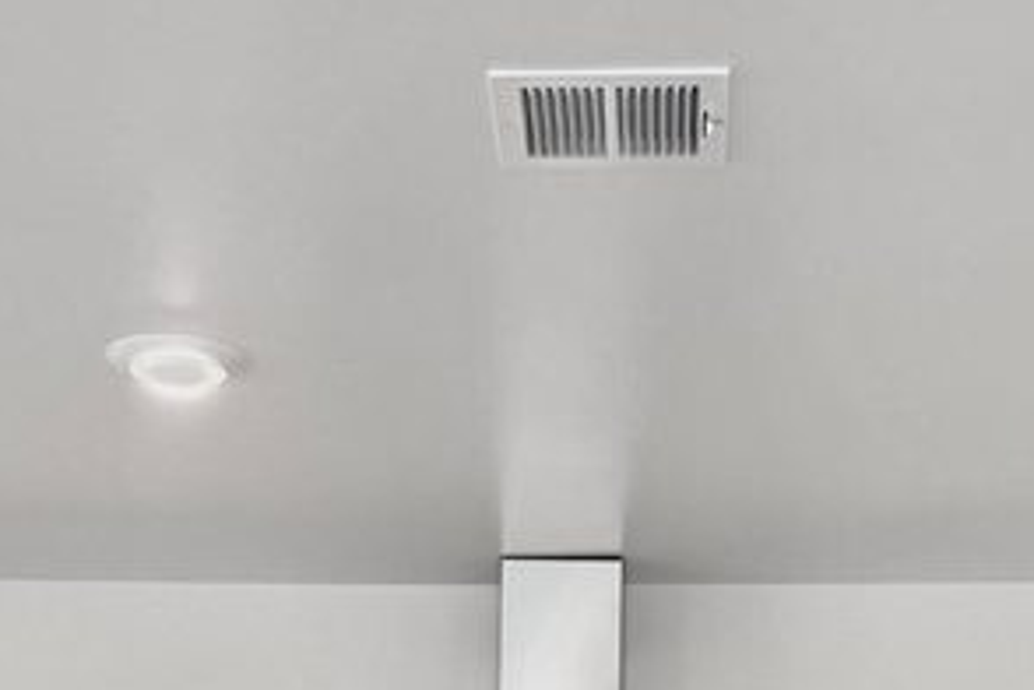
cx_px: 584
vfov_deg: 11.8
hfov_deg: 20.0
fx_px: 2929
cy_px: 1436
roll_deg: -0.2
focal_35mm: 102
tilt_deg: -1.9
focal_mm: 6.76
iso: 100
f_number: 1.78
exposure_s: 1/348
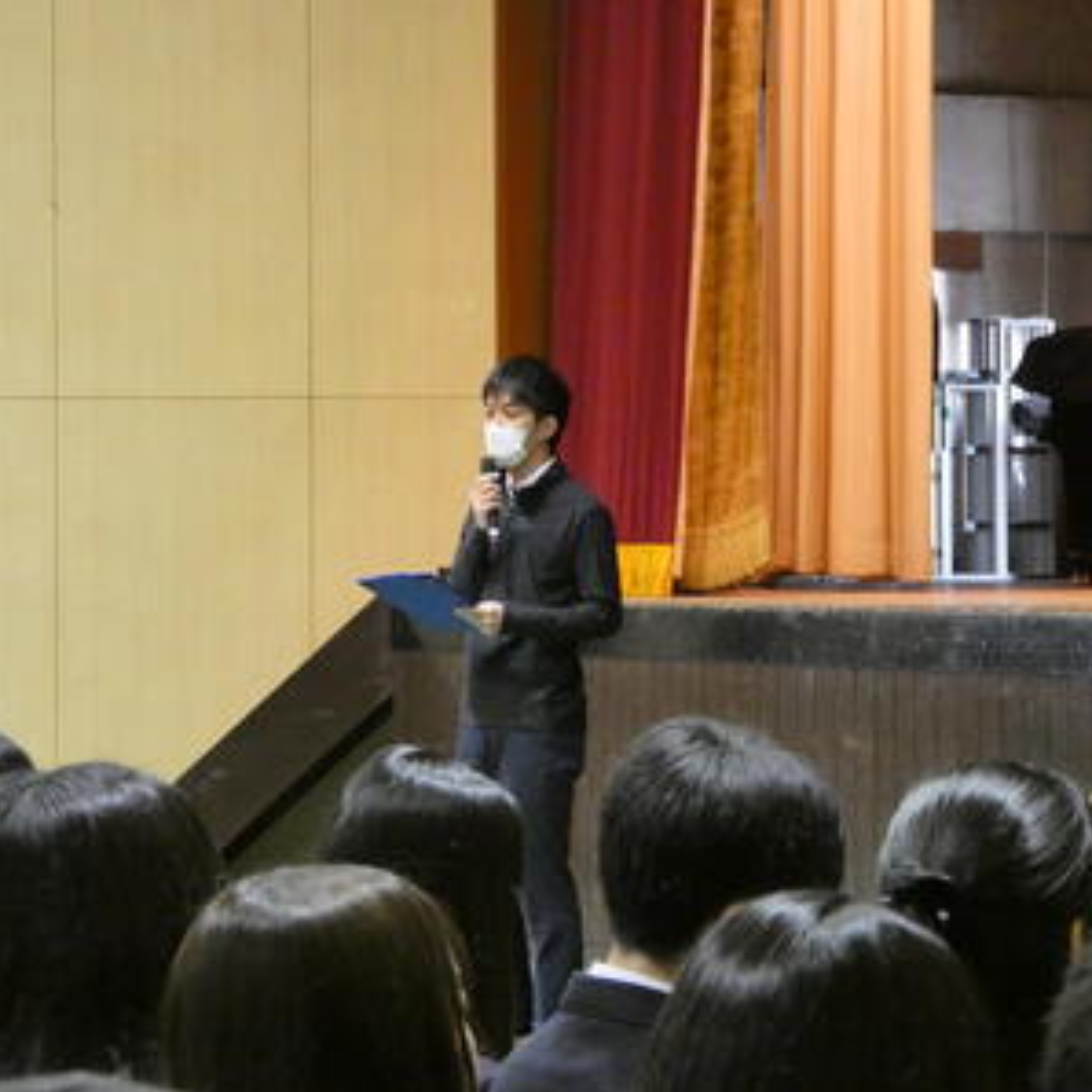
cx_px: 656
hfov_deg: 13.1
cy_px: 546
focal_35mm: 133
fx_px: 4747
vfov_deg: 13.1
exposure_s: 1/30
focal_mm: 20.1
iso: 1600
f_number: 5
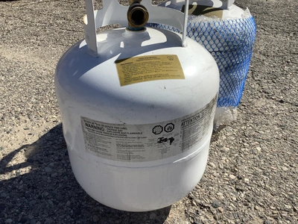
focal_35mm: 31
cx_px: 149
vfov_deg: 45.4
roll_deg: -0.5
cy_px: 112
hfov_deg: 58.4
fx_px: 267
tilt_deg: -32.4
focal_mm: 3.3
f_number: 2.4
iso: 25
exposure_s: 1/1942
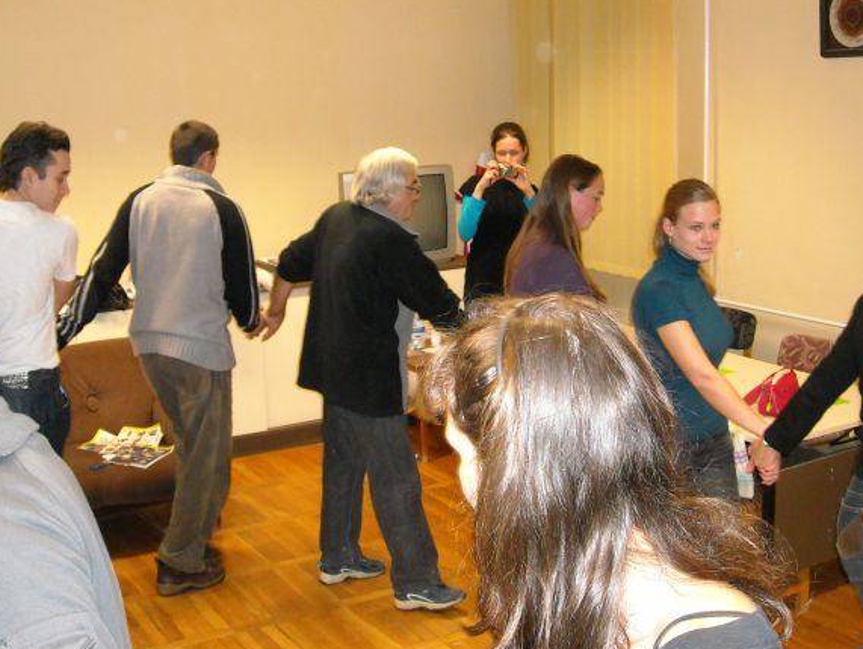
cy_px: 204
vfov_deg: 29.5
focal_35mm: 49
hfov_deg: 38.9
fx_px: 1222
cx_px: 413
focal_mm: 5.7
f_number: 2.8
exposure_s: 1/60
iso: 400
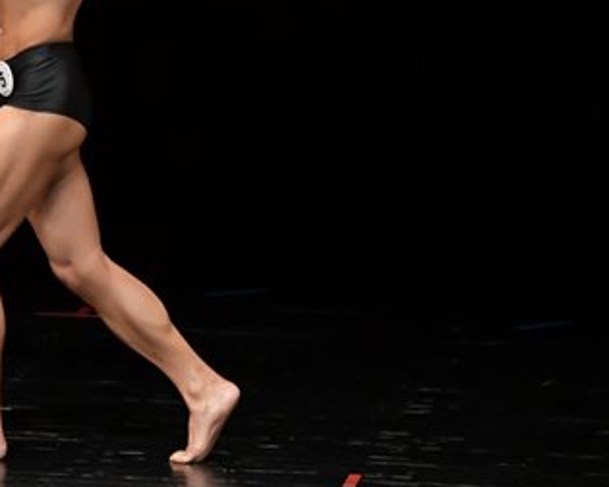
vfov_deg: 2.5
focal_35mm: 624
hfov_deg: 3.1
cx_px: -9
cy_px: 106
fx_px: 11247
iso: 3200
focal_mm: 180
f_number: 5.6
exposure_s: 1/400
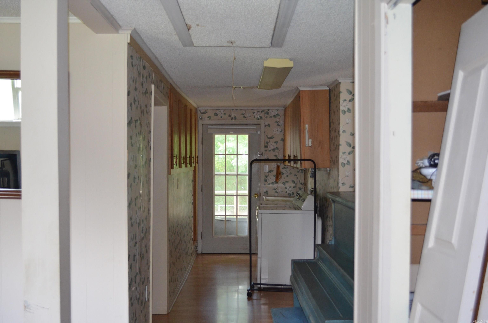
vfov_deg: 34.1
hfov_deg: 49.6
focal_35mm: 39
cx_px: 244
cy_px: 162
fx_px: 528
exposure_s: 1/60
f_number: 4.2
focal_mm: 26
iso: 1400
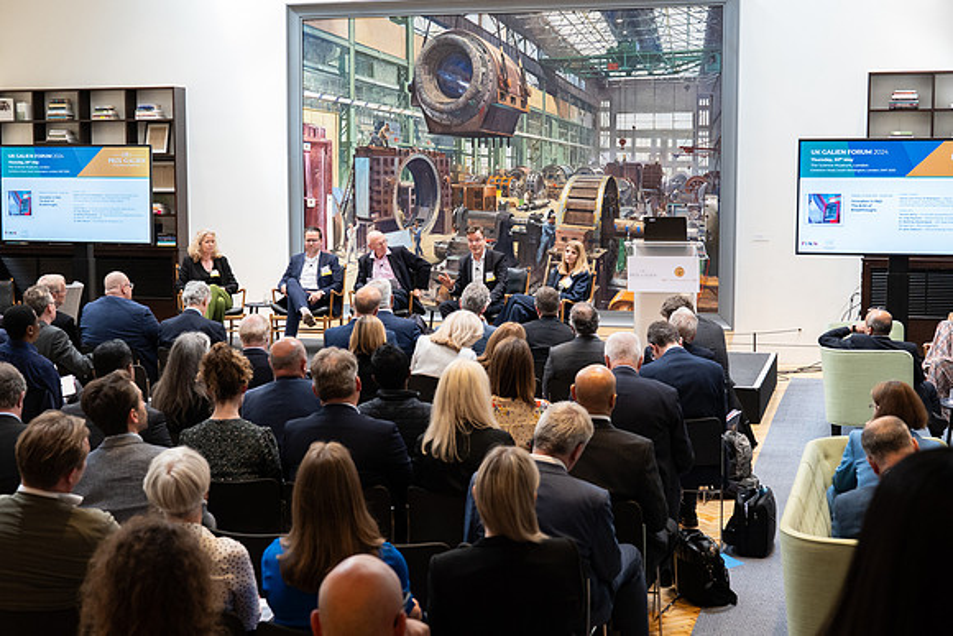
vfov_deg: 25.0
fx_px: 1431
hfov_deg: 36.8
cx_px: 476
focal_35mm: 54
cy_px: 318
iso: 2500
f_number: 5.6
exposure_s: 1/160
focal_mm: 50
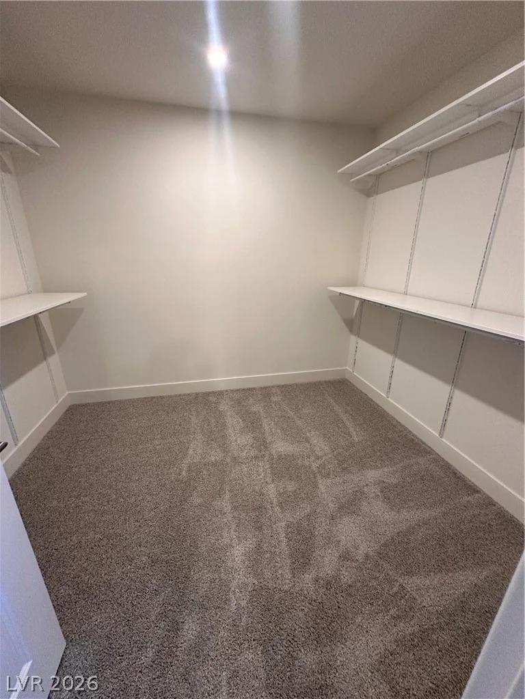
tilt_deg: -17.3
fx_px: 283
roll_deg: -0.6
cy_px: 350
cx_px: 262
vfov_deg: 102.1
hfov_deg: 85.7
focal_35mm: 14
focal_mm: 2.22
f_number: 2.2
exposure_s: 1/120
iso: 320
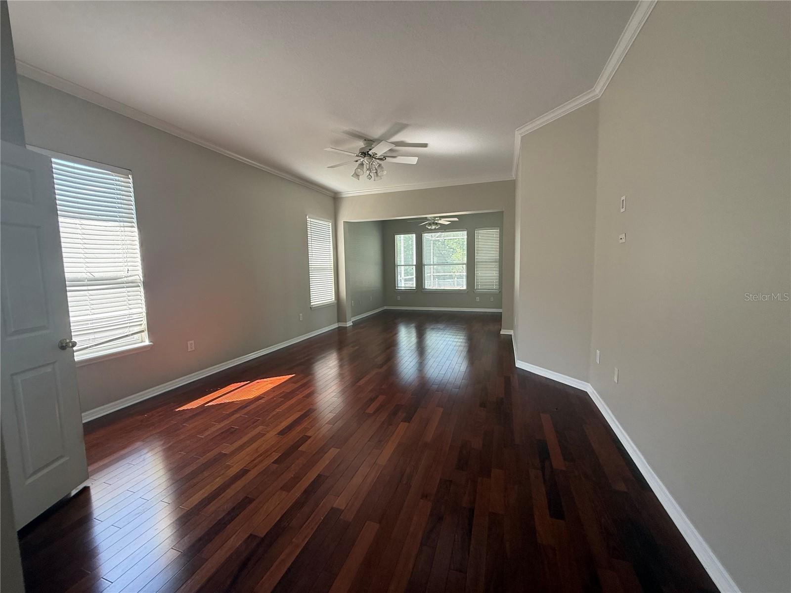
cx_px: 396
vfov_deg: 85.7
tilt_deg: -6.8
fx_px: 320
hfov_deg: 102.1
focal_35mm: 14
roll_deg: -0.2
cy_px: 296
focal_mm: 2.22
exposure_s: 1/99
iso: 100
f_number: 2.2
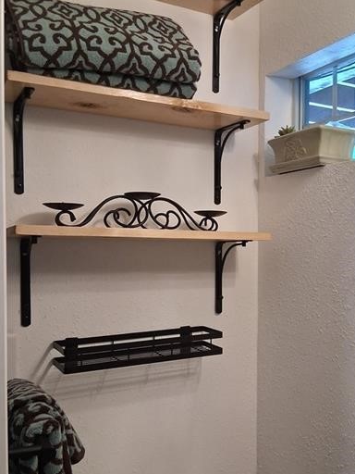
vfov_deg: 47.8
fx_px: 533
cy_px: 266
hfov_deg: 36.2
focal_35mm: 39
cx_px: 251
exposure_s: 1/120
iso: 400
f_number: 1.8
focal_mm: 3.98
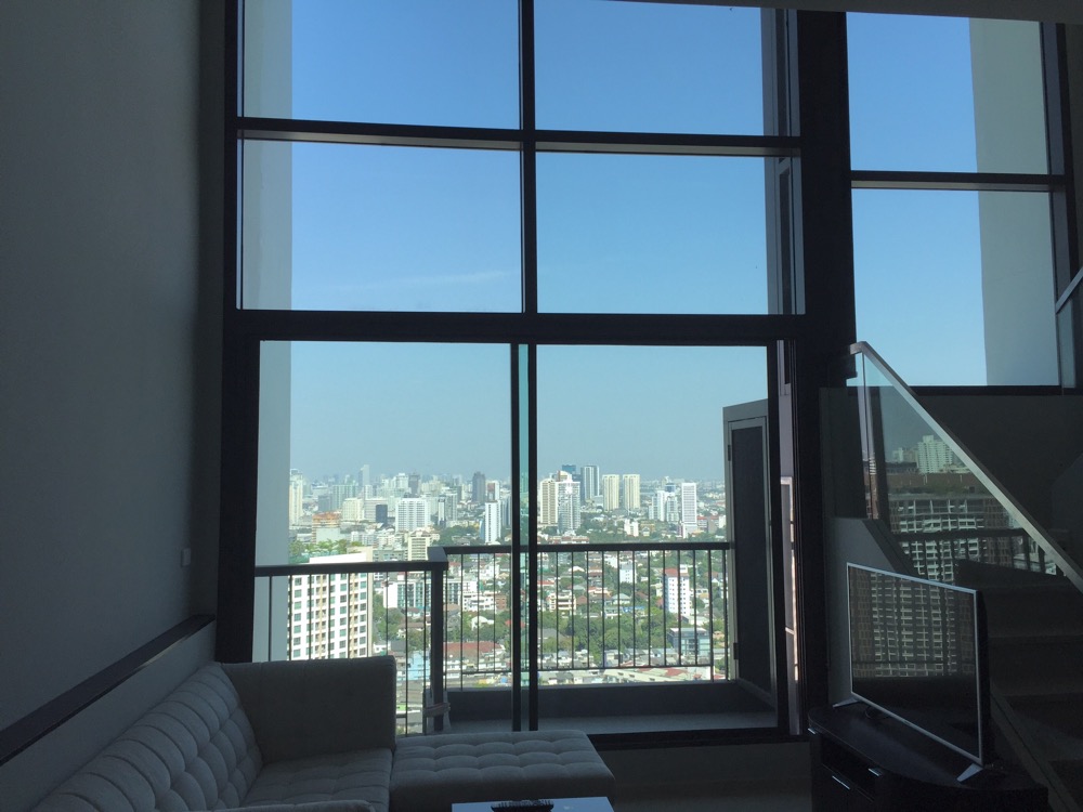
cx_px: 542
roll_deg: -0.7
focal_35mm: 29
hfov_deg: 61.7
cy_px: 406
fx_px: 907
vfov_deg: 48.2
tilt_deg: +3.5
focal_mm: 4.15
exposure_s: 1/1068
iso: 32
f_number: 2.2
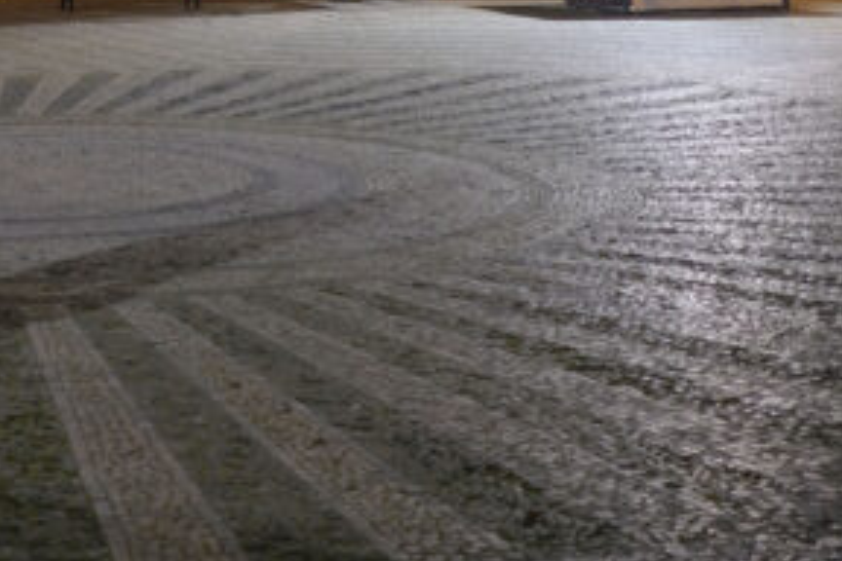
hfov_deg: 20.8
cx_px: -175
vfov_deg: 14.4
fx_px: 2128
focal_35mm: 91
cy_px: -155
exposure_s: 1/60
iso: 800
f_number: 2
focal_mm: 23
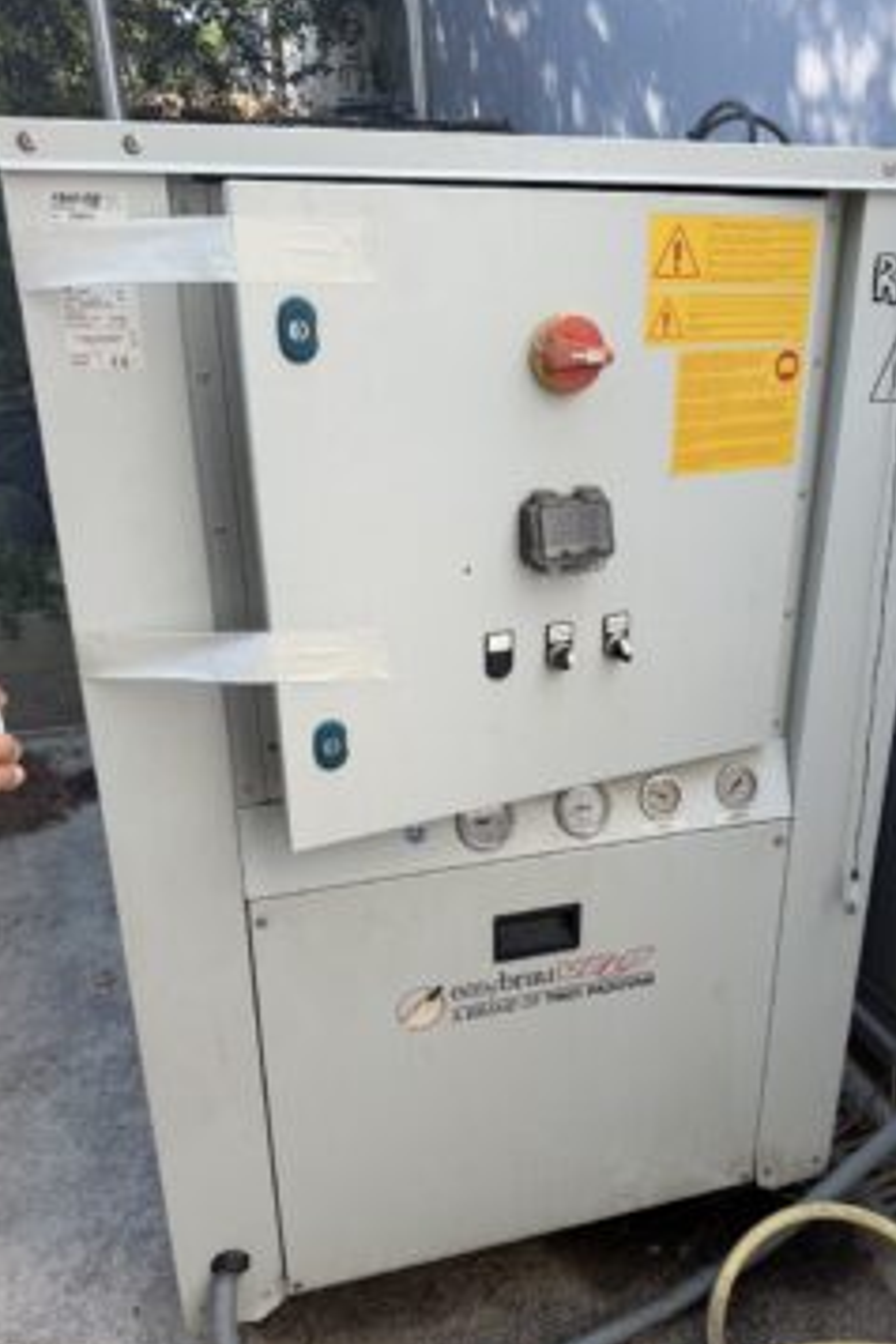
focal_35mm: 28
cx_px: 501
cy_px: 704
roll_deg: +3.1
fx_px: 1045
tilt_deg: -22.7
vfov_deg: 65.4
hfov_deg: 46.3
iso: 80
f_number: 1.78
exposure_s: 1/868
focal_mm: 6.76
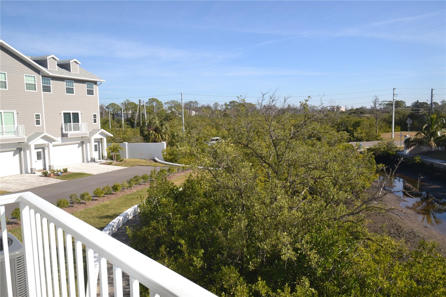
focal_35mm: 26
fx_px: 316
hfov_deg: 70.4
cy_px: 148
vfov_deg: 50.4
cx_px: 223
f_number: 7.1
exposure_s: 1/200
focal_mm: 17
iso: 100
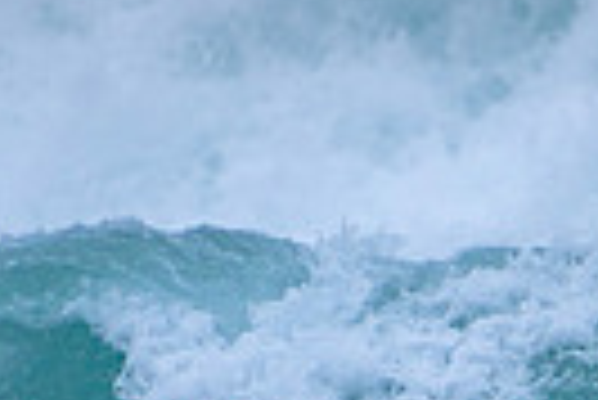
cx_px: 709
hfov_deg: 0.9
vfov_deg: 0.6
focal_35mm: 2391
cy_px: 605
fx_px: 39760
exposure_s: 1/2000
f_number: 5.6
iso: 250
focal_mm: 400
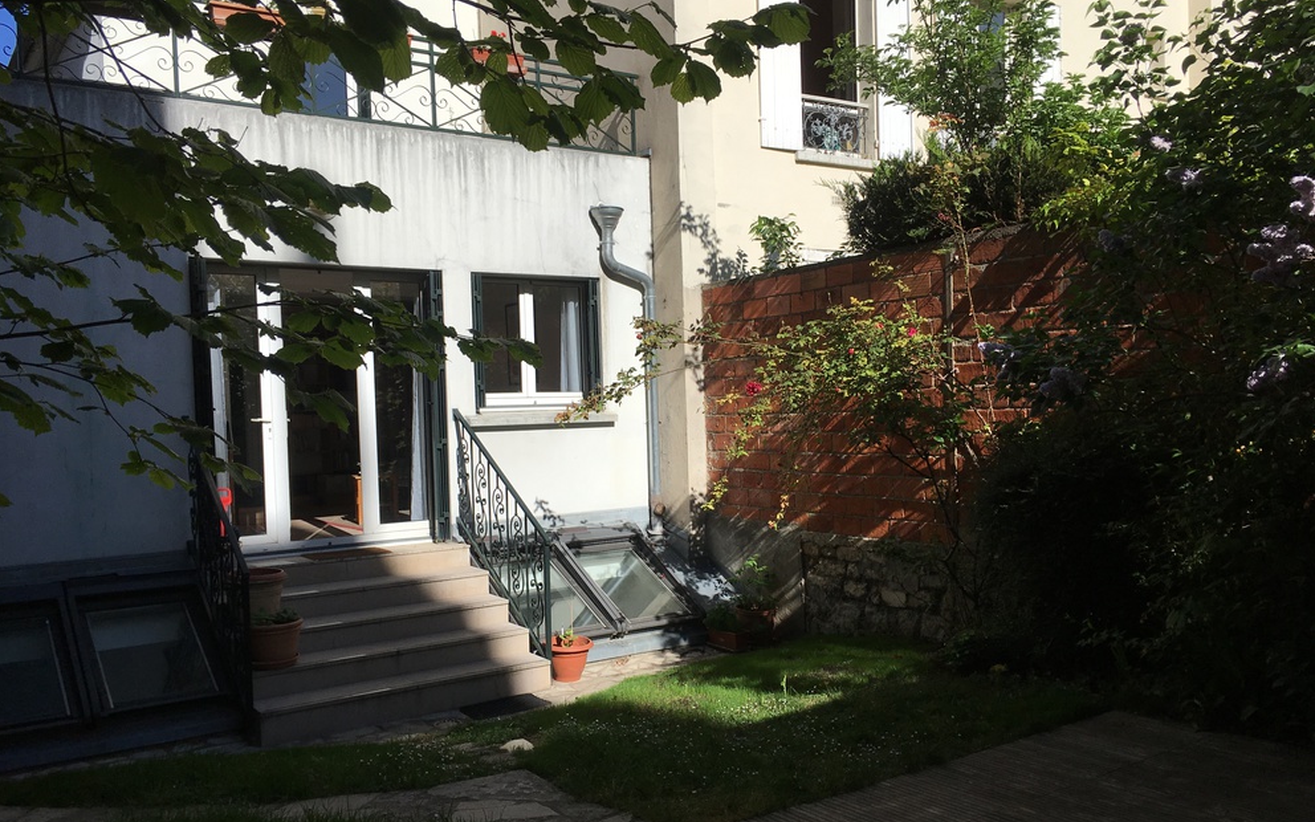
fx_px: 1111
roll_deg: +2.3
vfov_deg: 40.6
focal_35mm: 31
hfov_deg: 61.2
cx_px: 658
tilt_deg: -1.8
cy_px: 445
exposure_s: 1/2079
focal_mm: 4.15
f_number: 2.2
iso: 25
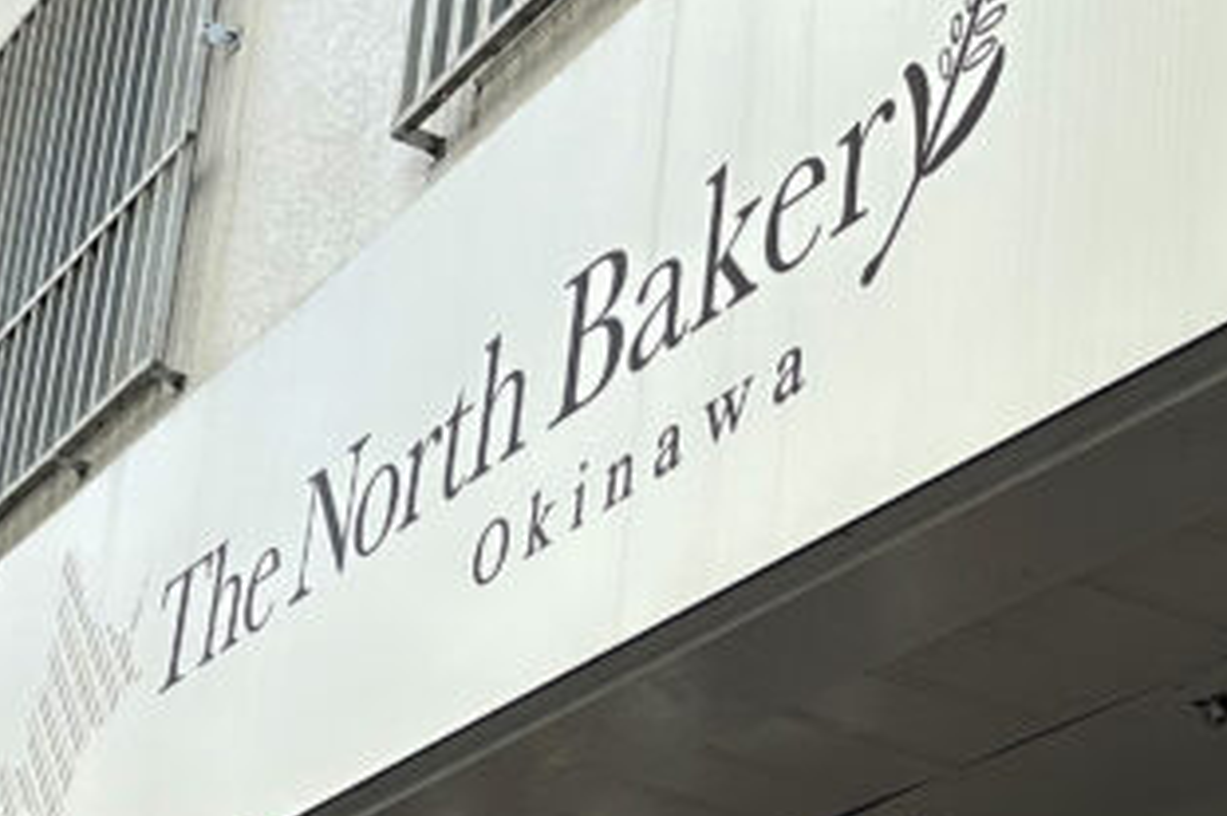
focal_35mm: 89
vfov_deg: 15.3
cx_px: 359
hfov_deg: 22.7
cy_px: 623
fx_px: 3032
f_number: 1.5
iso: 50
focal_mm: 5.7
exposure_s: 1/2045
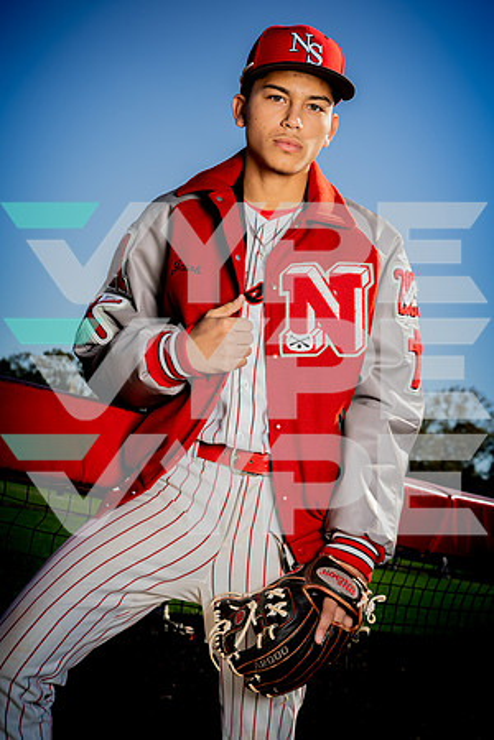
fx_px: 1214
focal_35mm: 59
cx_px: 247
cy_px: 370
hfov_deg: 23.0
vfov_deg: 33.9
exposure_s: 1/250
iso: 125
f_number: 8
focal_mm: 59
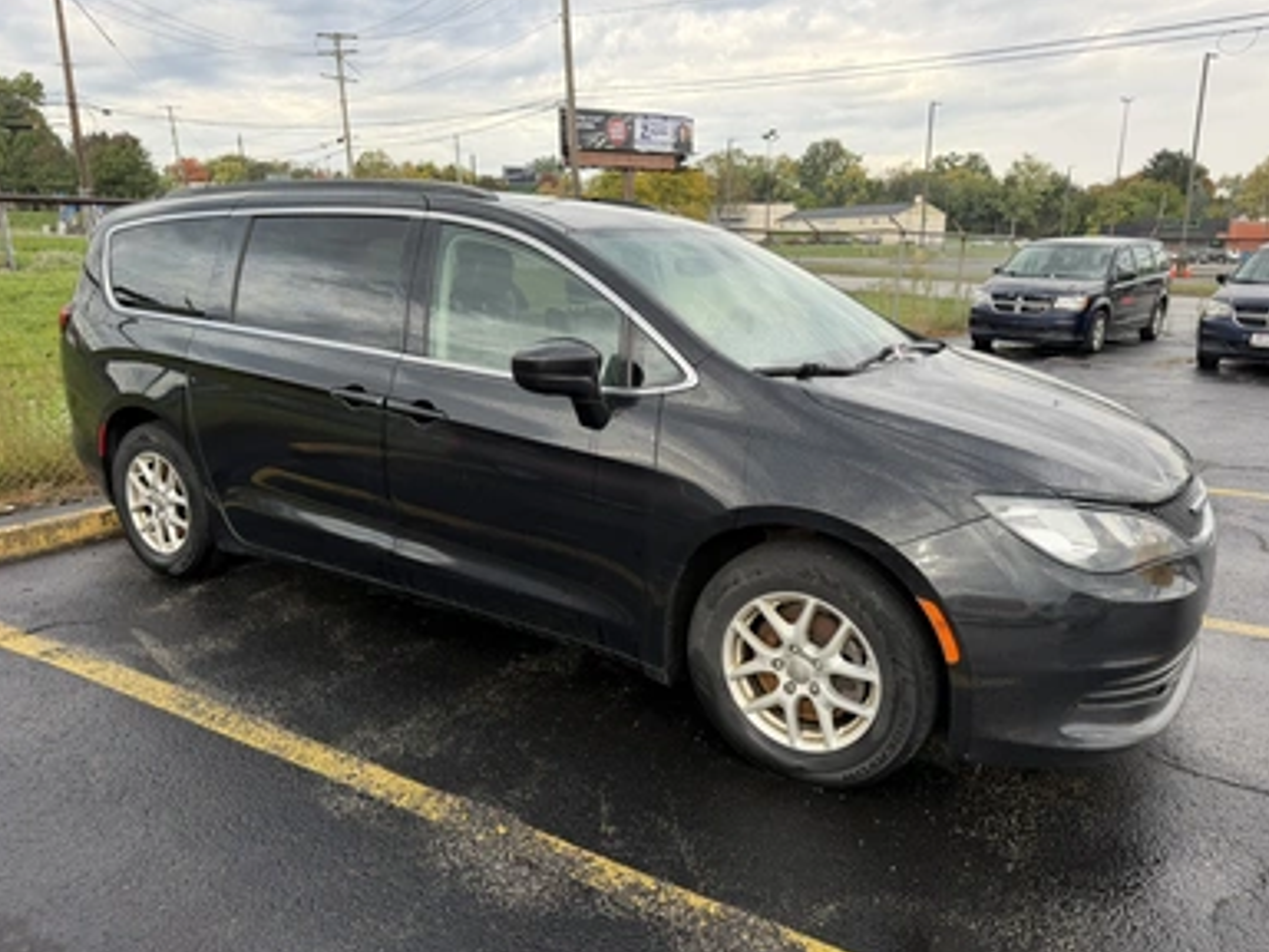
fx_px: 916
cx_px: 615
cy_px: 483
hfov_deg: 69.4
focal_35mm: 25
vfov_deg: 54.9
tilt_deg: -11.0
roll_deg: -1.2
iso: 80
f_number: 1.78
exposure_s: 1/476
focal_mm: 6.76
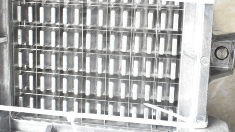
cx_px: 109
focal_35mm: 62
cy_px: 22
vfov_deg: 19.2
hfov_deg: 33.9
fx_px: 386
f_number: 5.6
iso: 1600
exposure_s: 1/125
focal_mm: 23
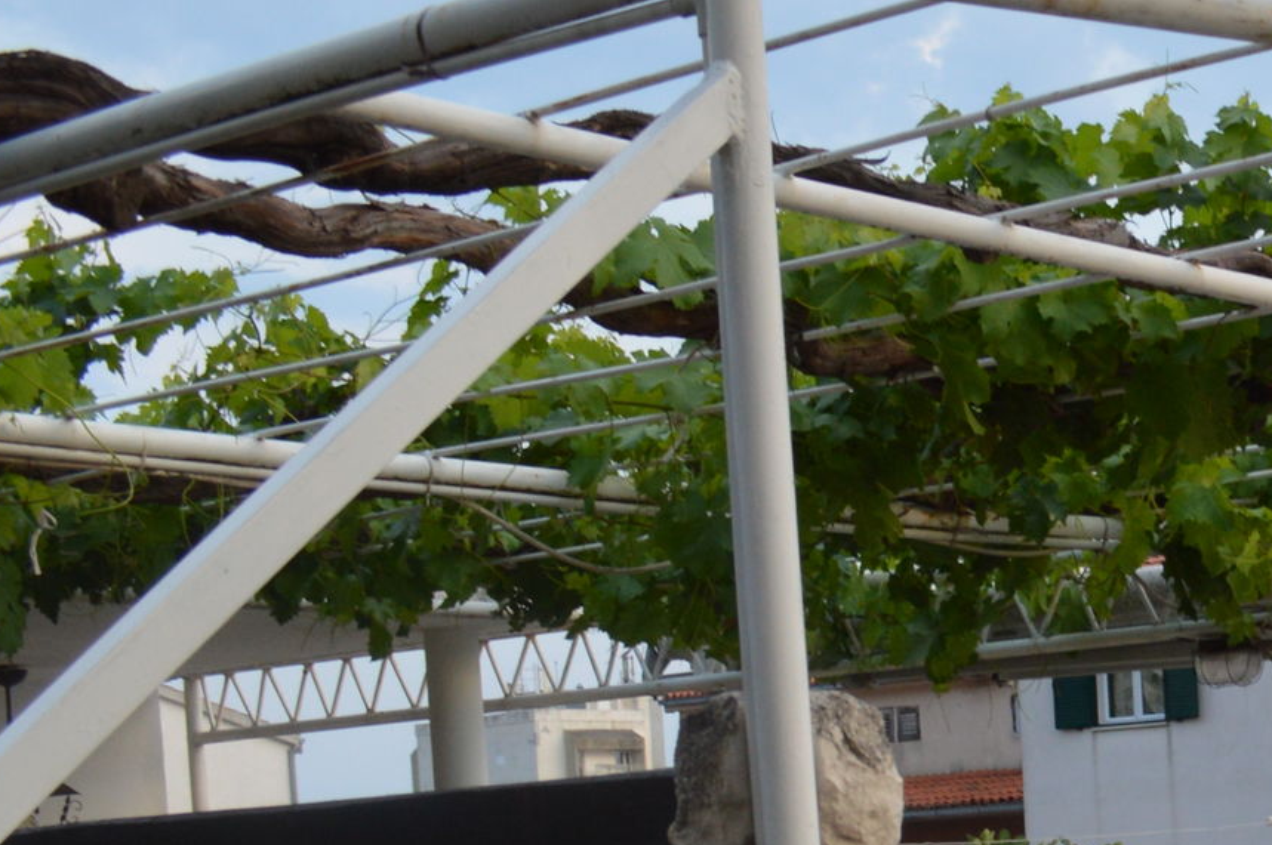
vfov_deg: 14.5
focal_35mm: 88
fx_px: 3106
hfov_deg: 20.2
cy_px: 1258
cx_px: 1864
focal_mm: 18
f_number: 5.6
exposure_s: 1/125
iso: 360
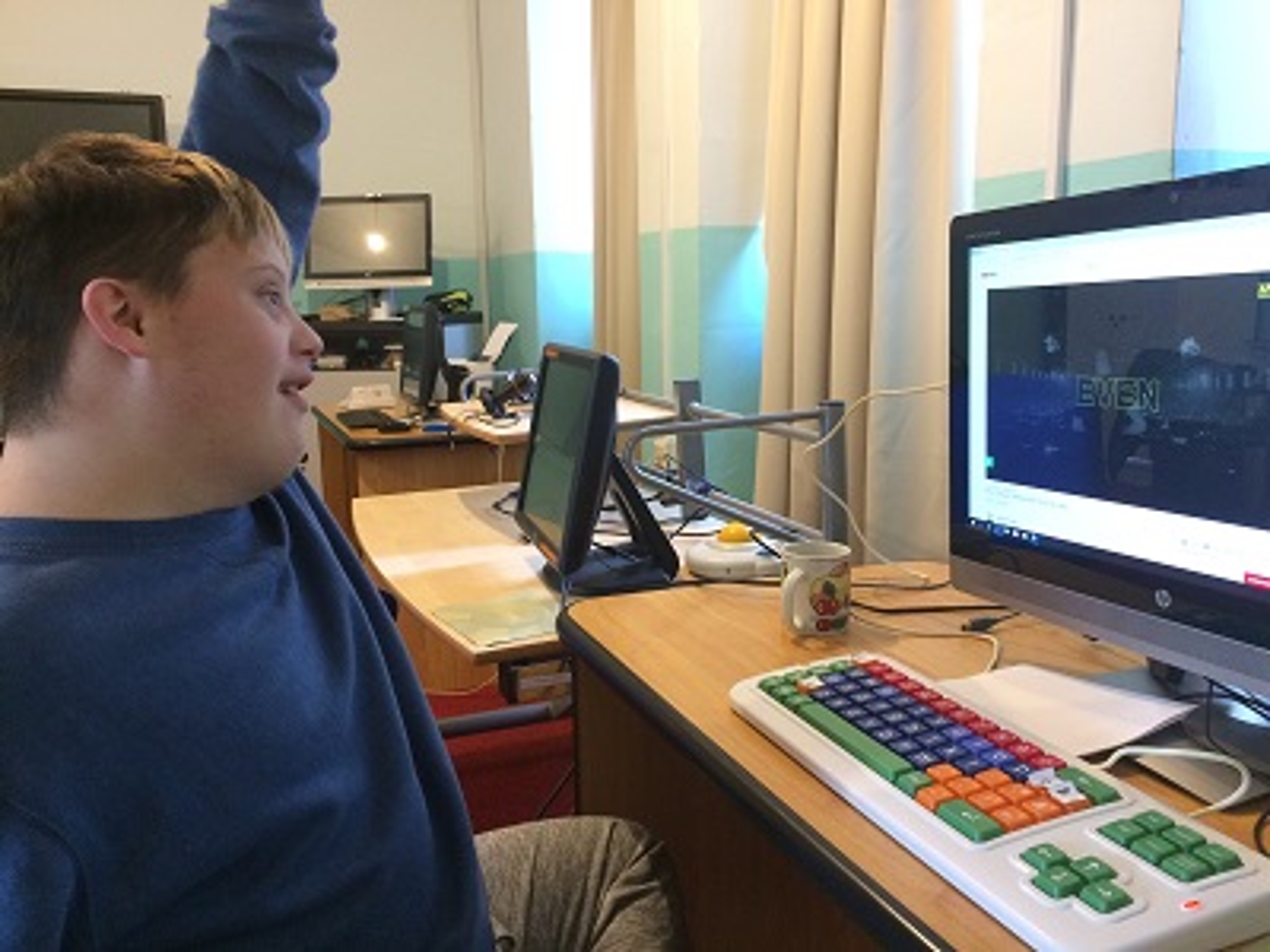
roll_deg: -0.3
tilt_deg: -10.2
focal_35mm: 29
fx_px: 1064
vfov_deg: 48.2
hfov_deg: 61.7
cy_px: 476
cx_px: 635
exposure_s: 1/33
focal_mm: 4.15
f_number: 2.2
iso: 250
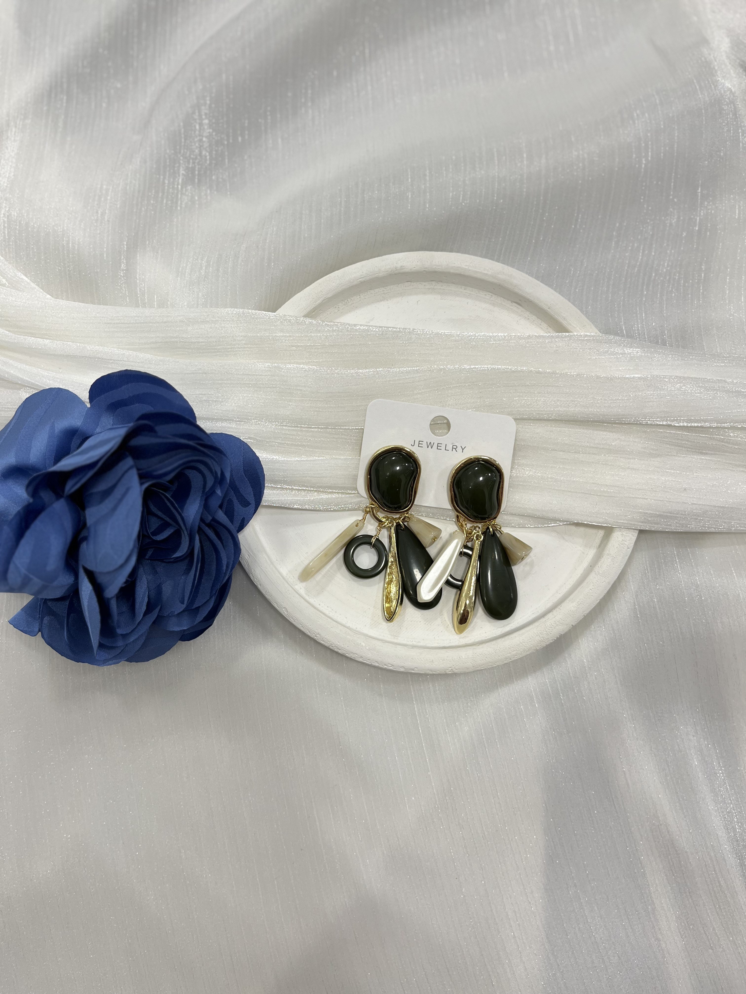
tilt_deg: -80.3
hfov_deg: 53.1
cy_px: 497
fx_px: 747
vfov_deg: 67.3
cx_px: 373
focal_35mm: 26
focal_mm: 5.1
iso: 40
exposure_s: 1/100
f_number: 1.6
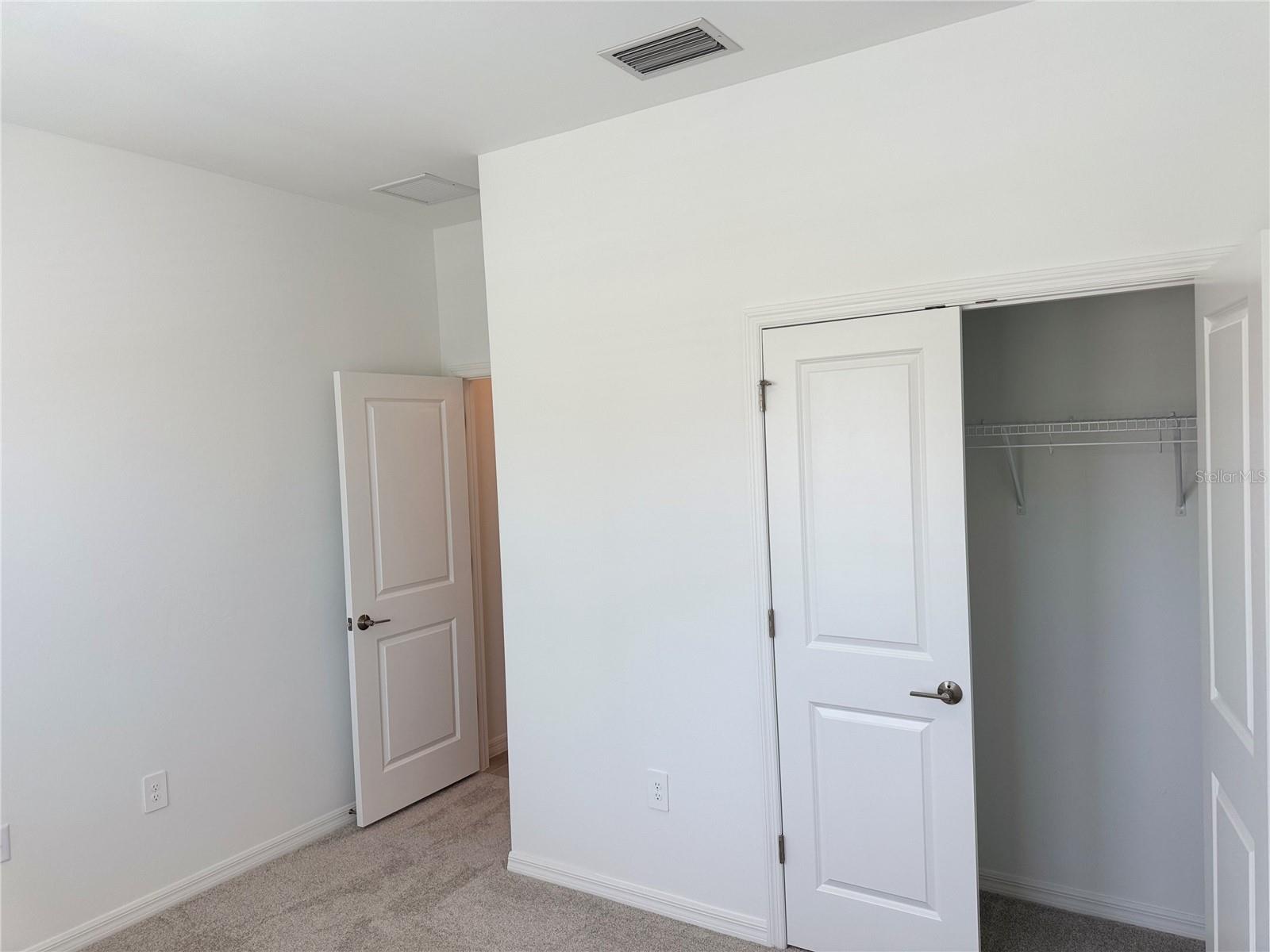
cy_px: 476
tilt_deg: -3.8
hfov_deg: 71.6
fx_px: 881
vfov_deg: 56.8
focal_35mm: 24
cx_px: 635
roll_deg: +2.1
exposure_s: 1/481
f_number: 1.78
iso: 80
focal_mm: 6.76
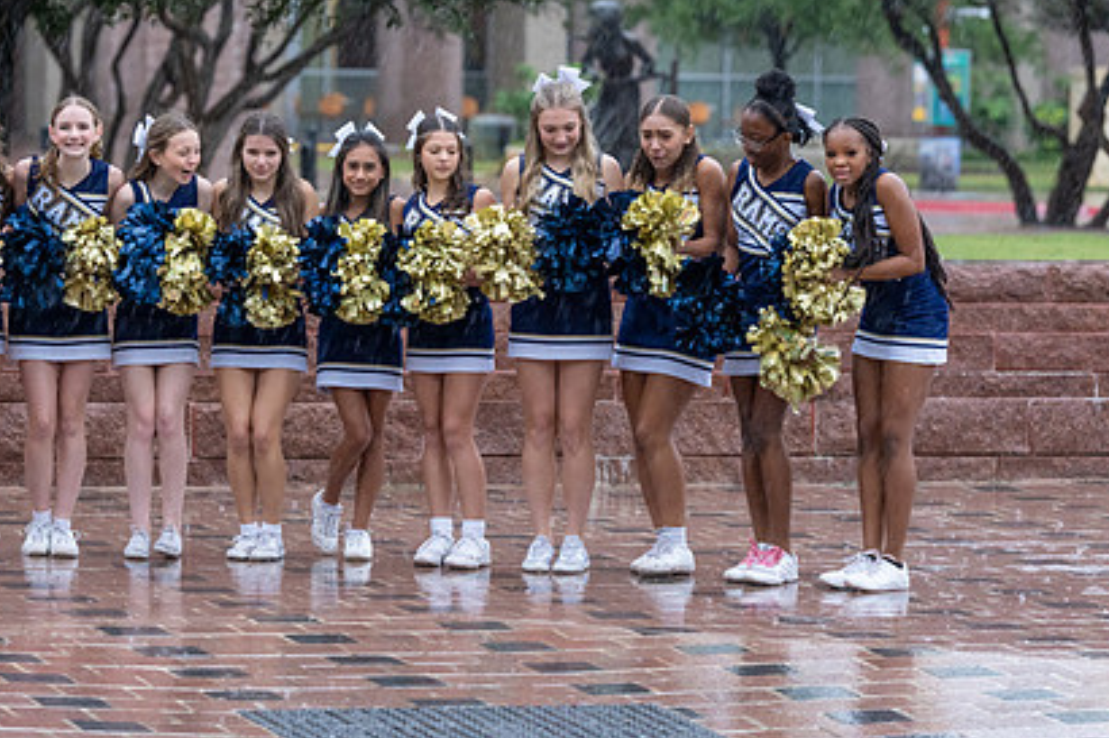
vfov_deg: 7.5
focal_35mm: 184
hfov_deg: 11.2
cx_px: 376
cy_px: 291
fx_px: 5666
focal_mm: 130
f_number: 3.5
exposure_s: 1/250
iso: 2500
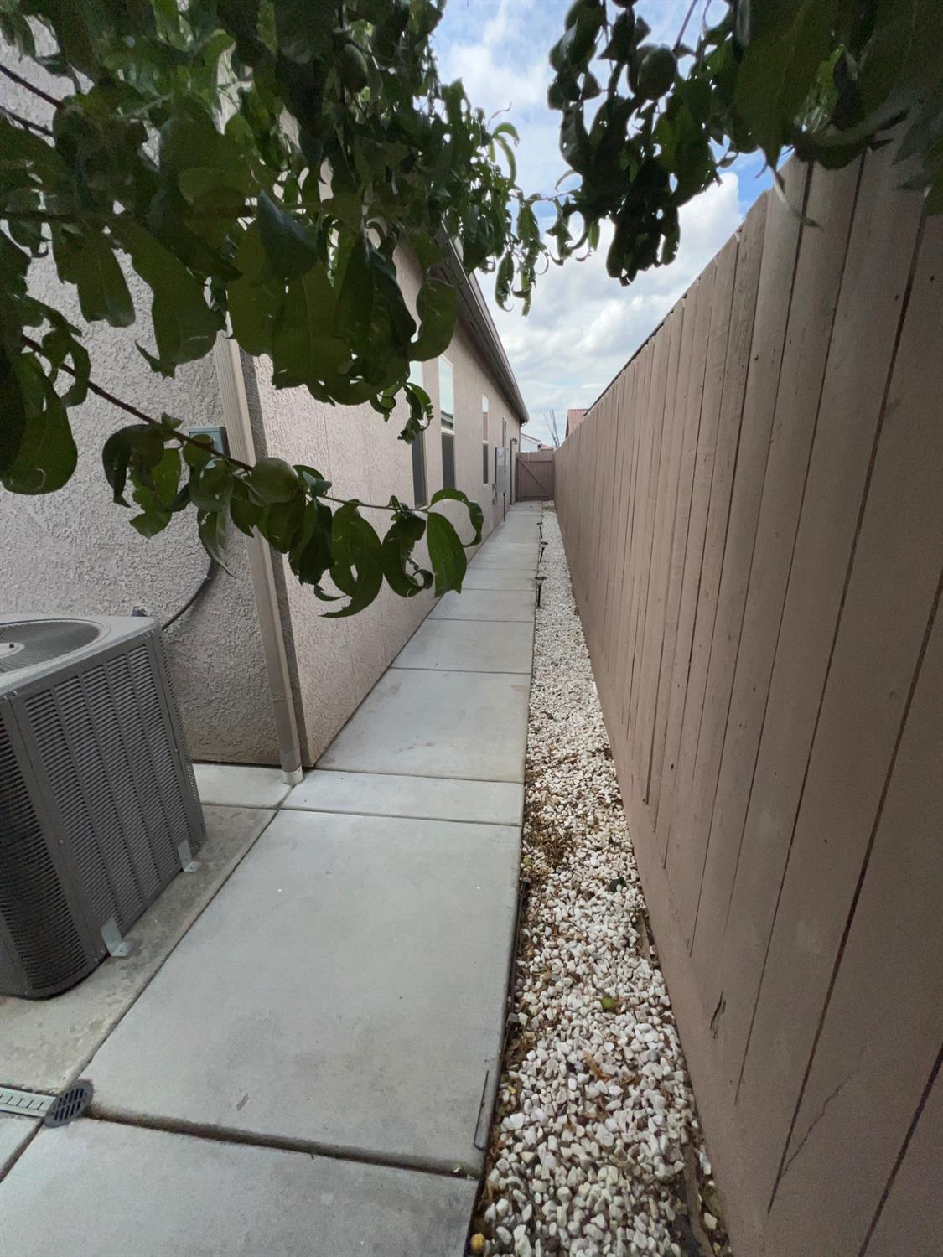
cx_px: 472
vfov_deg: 106.2
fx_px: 472
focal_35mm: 13
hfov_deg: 89.9
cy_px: 628
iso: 25
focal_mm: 1.57
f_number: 1.8
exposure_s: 1/2732
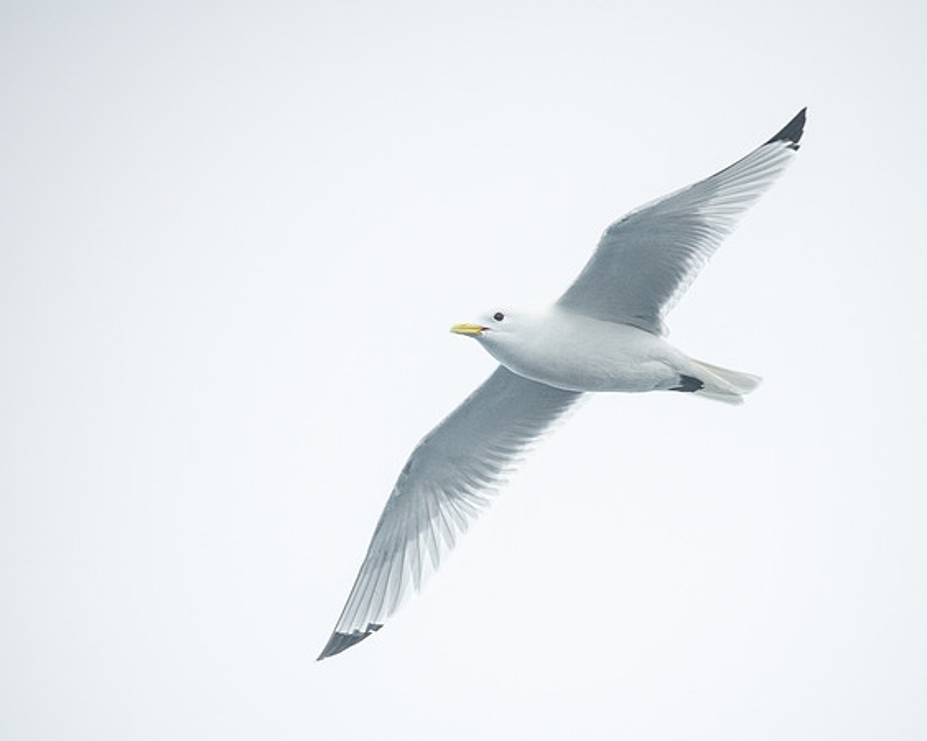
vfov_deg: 2.3
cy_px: 427
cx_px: 546
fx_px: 18430
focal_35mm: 672
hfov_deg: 2.9
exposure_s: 1/4000
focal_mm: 500
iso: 800
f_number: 6.3
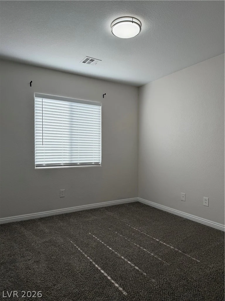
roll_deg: -0.3
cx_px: 112
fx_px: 208
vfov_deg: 71.6
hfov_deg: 56.8
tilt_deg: -0.8
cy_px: 150
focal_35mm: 24
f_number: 1.78
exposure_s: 1/539
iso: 100
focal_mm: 6.76
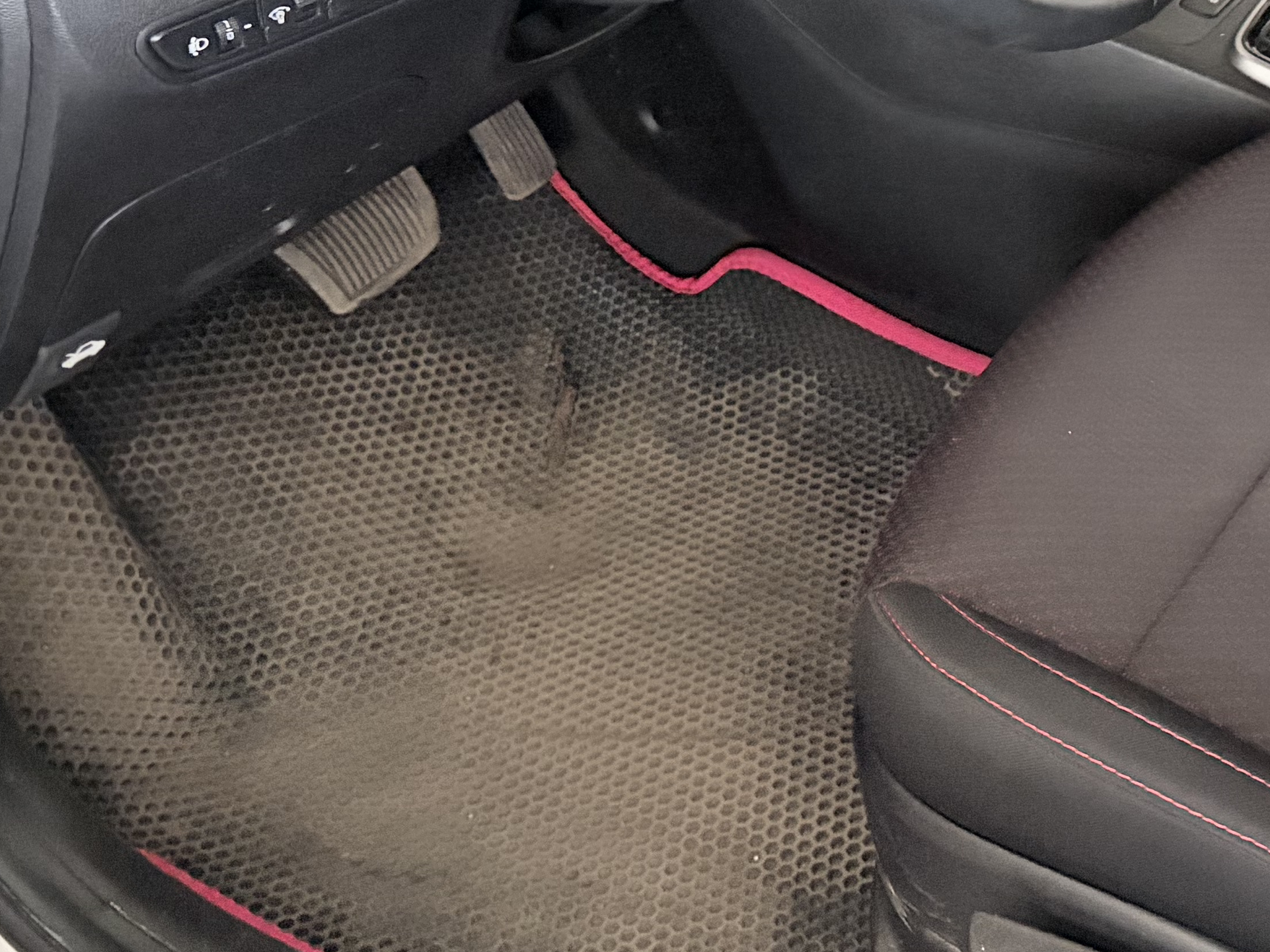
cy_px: -223
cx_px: 1261
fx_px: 2458
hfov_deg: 27.4
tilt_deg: -23.6
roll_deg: -2.4
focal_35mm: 67
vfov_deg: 20.4
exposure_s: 1/40
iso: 500
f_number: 1.6
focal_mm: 5.96
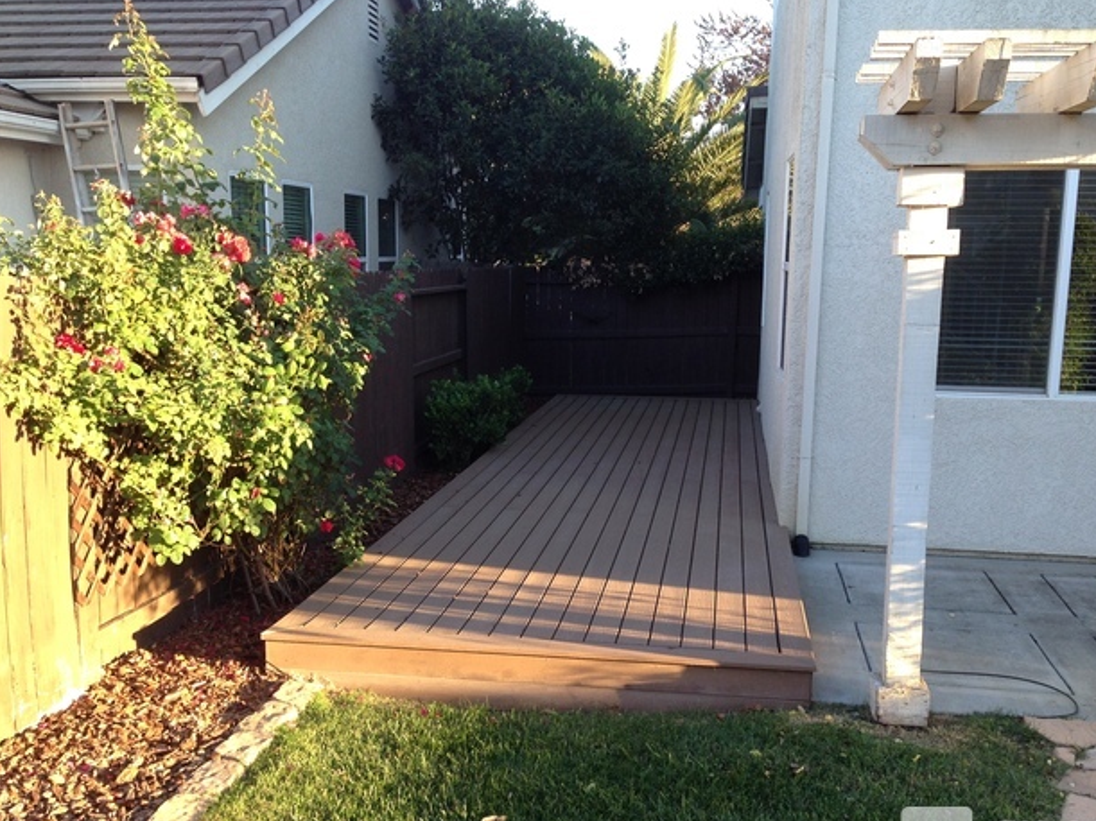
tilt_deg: -9.8
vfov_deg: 39.6
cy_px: 430
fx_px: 1140
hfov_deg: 51.3
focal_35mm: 36
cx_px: 593
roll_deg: +0.9
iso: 50
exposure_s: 1/120
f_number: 2.4
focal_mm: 4.12
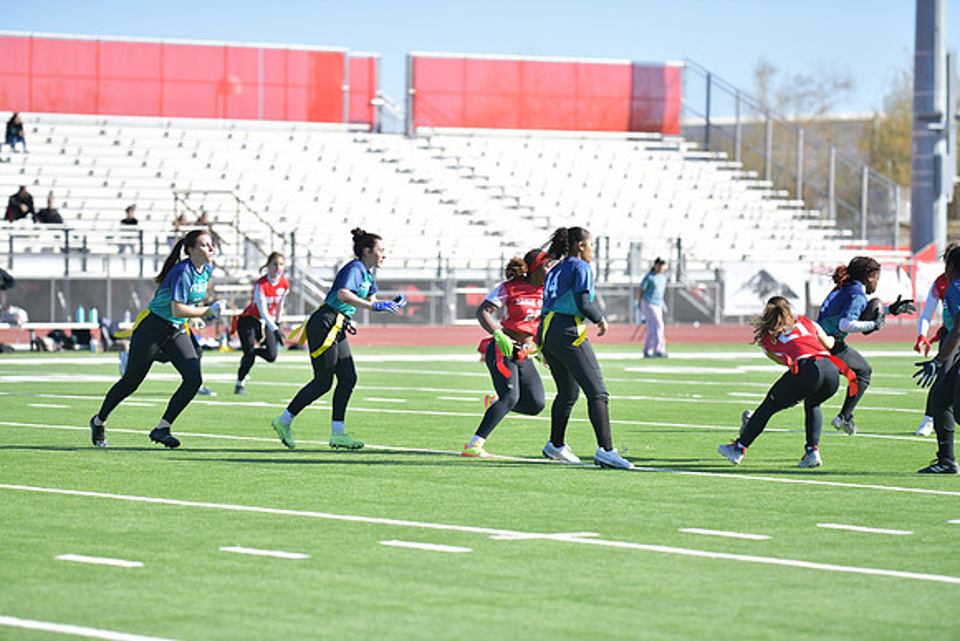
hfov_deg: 12.8
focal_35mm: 160
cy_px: 320
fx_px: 4267
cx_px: 480
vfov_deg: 8.6
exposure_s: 1/4000
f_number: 2.8
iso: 400
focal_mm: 160
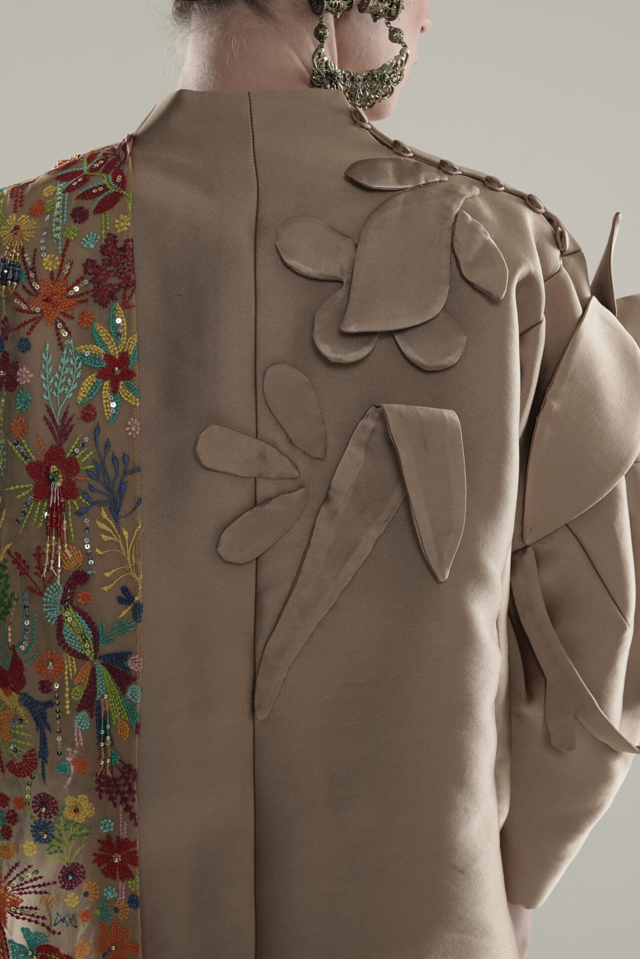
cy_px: 447
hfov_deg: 20.6
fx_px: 1760
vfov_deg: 30.5
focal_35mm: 66
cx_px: 279
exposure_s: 1/125
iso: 200
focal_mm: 50
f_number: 7.1
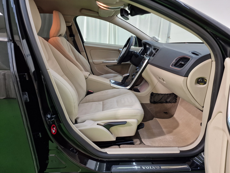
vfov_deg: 58.9
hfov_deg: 73.9
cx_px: 115
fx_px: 153
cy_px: 86
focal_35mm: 23
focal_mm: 6.4
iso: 160
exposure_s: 1/50
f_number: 1.8
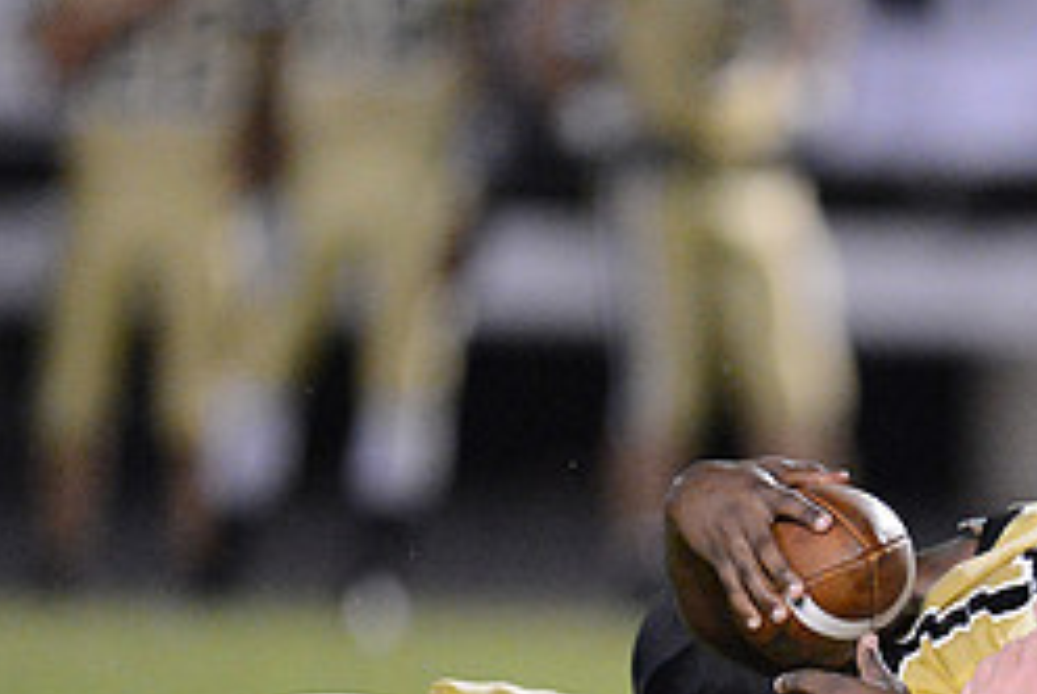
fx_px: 26936
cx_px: 866
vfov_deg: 1.5
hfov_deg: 2.2
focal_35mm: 934
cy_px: 734
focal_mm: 400
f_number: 2.8
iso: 12800
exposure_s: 1/640
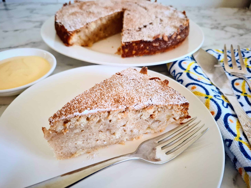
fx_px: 167
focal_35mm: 23
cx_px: 126
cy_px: 94
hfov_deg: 73.9
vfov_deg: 58.9
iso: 250
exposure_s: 1/60
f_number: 1.8
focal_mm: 5.54
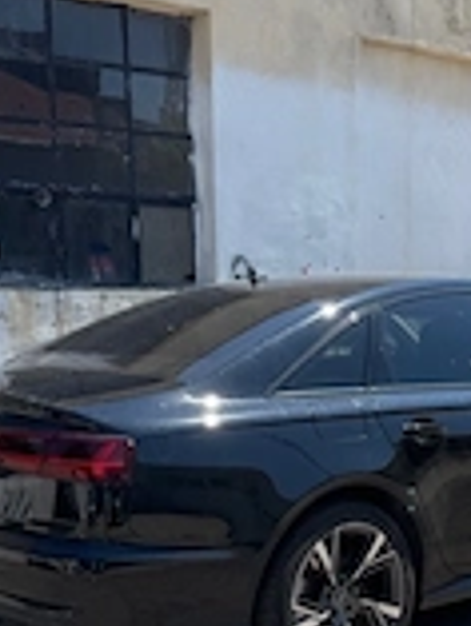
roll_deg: +1.1
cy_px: 439
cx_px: 319
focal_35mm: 61
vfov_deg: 31.3
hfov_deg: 23.9
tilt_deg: -7.5
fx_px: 1105
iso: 80
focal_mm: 6.76
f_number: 1.78
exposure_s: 1/2959
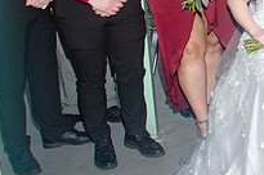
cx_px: 329
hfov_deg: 23.0
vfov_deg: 16.5
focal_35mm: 80
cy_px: -17
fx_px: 586
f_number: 5.6
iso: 400
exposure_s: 1/60
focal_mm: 18
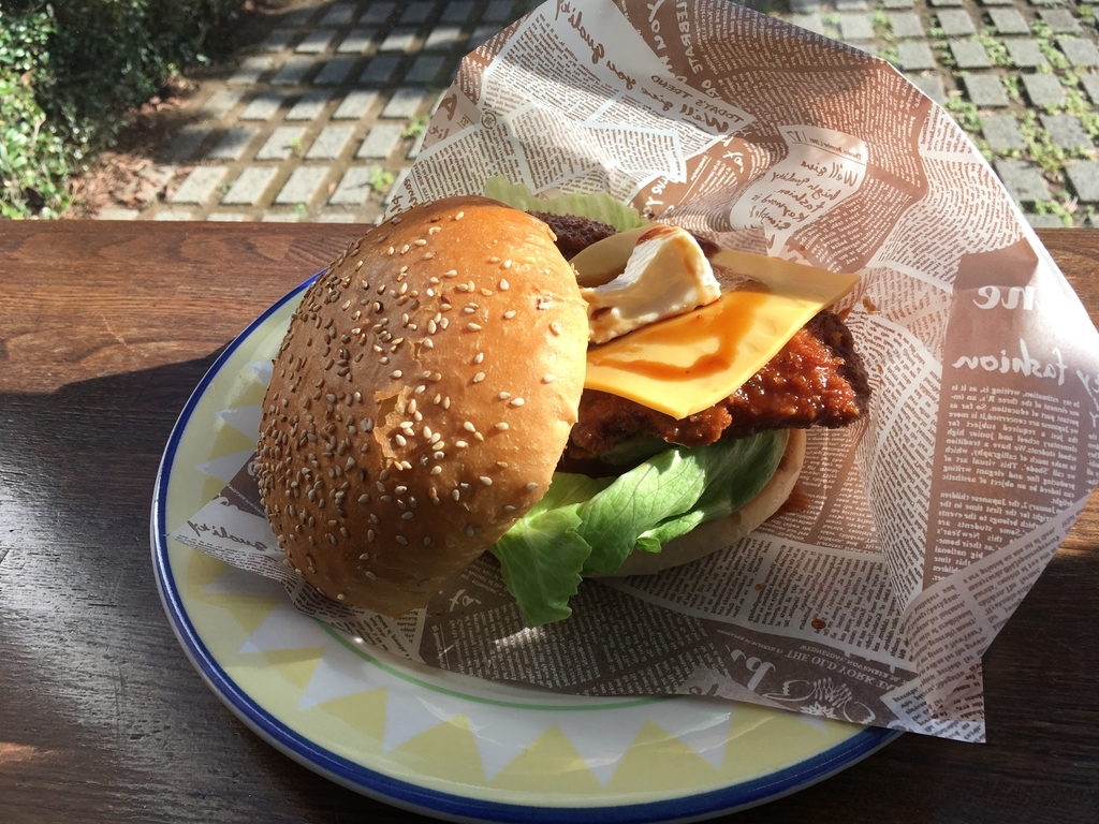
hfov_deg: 61.7
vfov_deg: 48.2
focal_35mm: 29
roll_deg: +4.2
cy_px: 412
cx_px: 550
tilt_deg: -41.5
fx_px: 921
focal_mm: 4.15
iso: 25
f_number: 2.2
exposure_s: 1/413
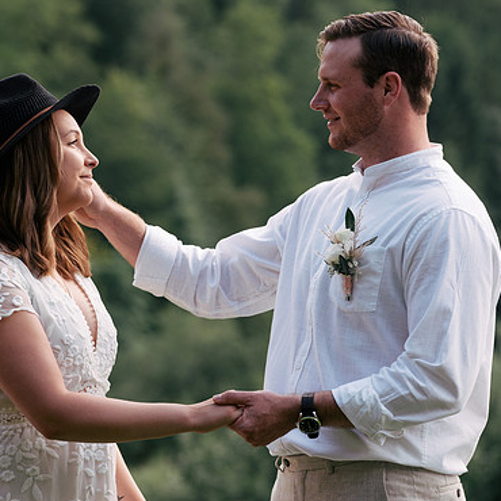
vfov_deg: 6.2
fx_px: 4650
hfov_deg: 6.2
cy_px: 255
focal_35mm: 284
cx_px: 255
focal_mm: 180
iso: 320
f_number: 6.3
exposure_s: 1/200
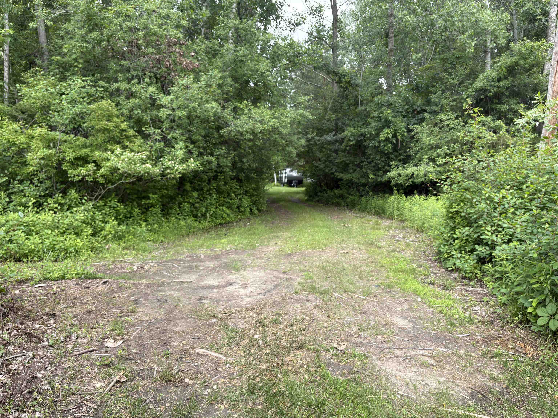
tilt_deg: -4.1
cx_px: 279
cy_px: 209
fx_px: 419
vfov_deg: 53.1
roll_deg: -1.1
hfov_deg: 67.3
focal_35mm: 26
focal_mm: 5.96
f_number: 1.6
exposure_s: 1/456
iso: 50
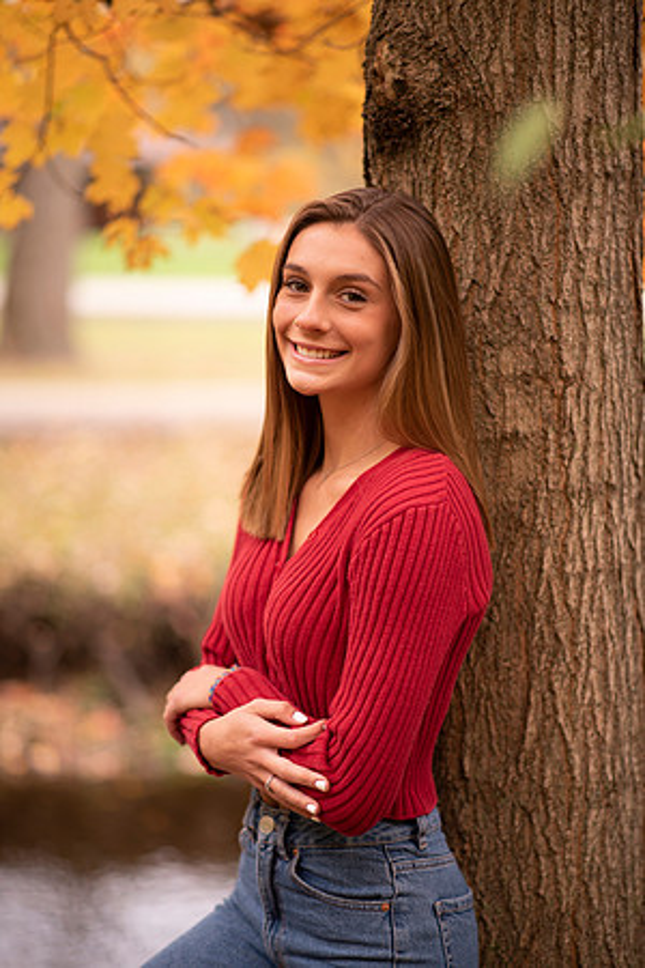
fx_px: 2284
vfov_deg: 23.9
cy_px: 484
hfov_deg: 16.1
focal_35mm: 85
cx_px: 322
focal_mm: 85
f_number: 1.8
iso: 100
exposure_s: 1/200
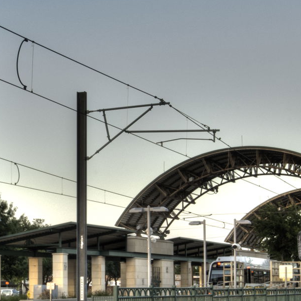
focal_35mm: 97
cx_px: 97
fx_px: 954
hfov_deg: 17.9
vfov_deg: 17.8
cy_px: 241
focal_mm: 24
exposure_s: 1/6
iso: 100
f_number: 22
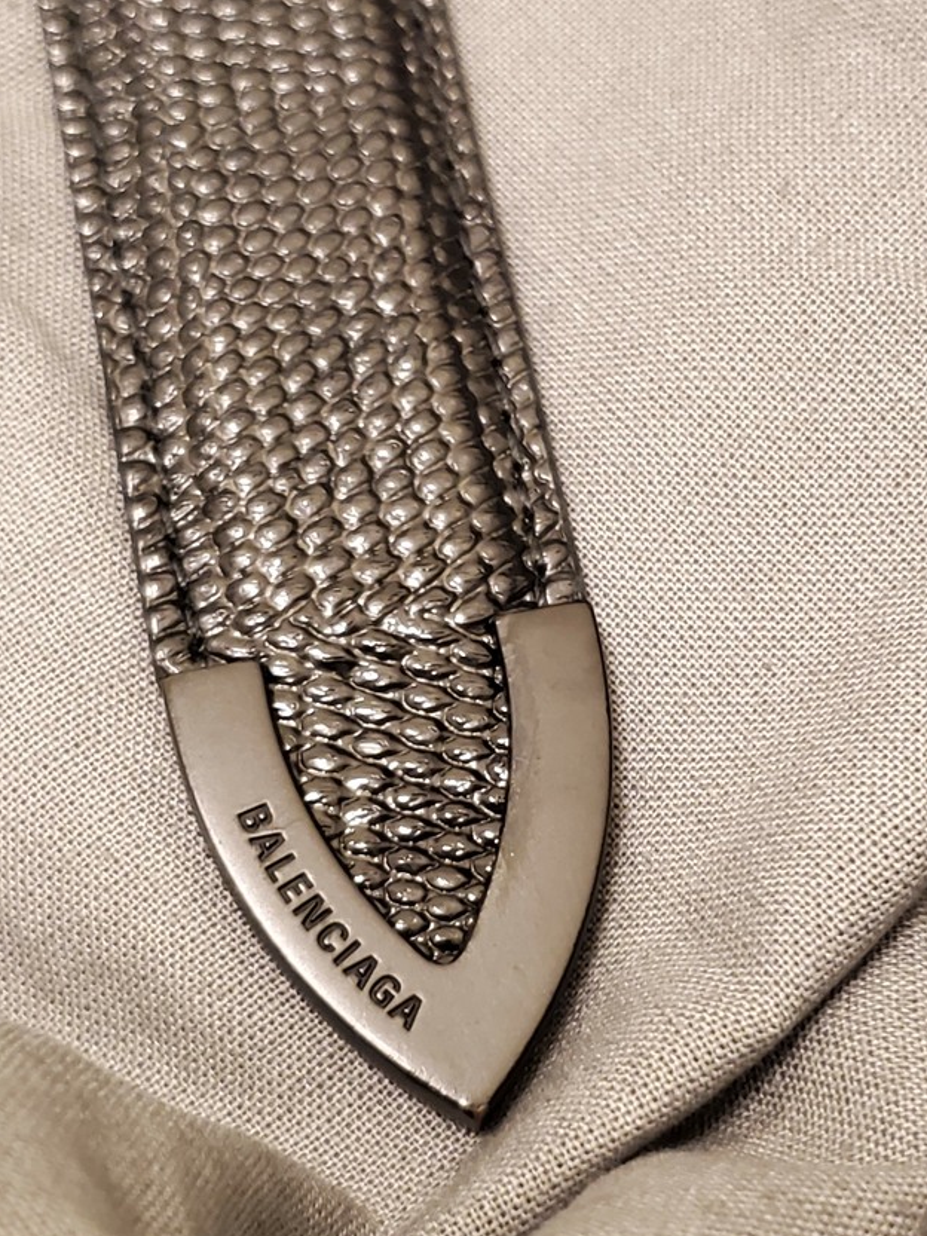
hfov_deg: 46.7
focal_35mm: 30
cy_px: 710
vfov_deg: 59.7
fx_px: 1071
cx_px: 412
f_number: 1.5
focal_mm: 4.3
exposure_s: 1/40
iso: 320
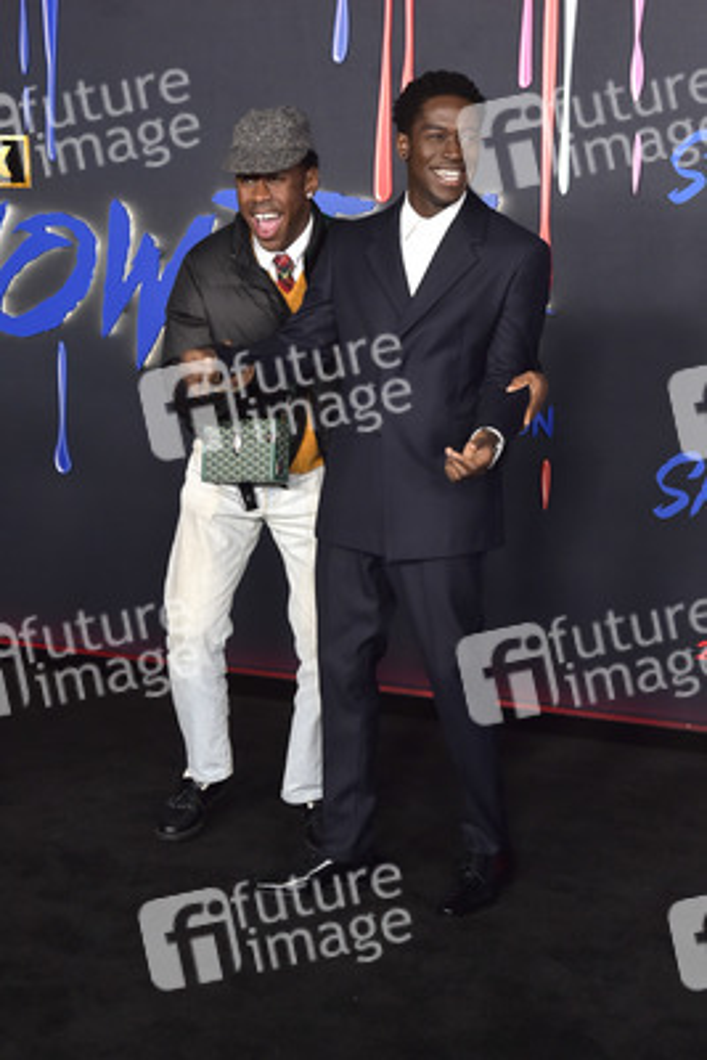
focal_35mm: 44
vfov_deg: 44.5
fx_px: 1295
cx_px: 354
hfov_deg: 30.5
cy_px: 530
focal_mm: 44
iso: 2000
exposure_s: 1/250
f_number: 6.3
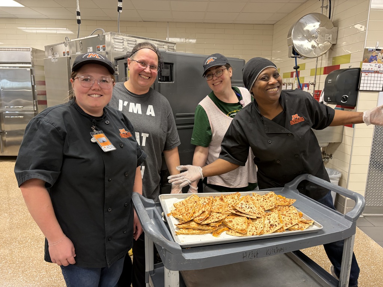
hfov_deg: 67.3
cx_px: 192
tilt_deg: -10.8
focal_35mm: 26
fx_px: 288
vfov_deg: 53.1
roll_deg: -0.7
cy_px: 144
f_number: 1.6
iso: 160
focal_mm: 5.96
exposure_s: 1/59
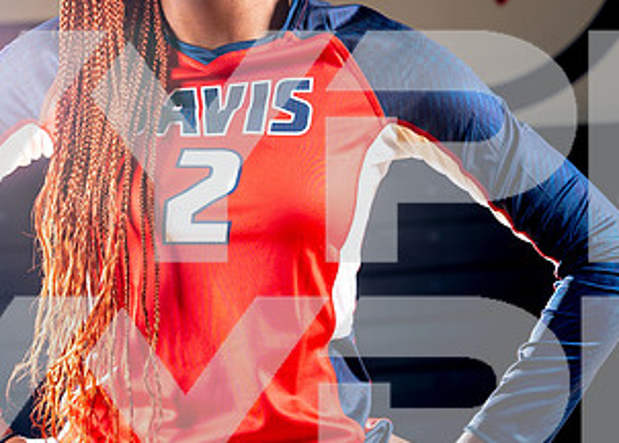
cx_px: 352
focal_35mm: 105
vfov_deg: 13.7
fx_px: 1847
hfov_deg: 19.0
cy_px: 155
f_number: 4
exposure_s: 1/125
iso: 125
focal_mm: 50
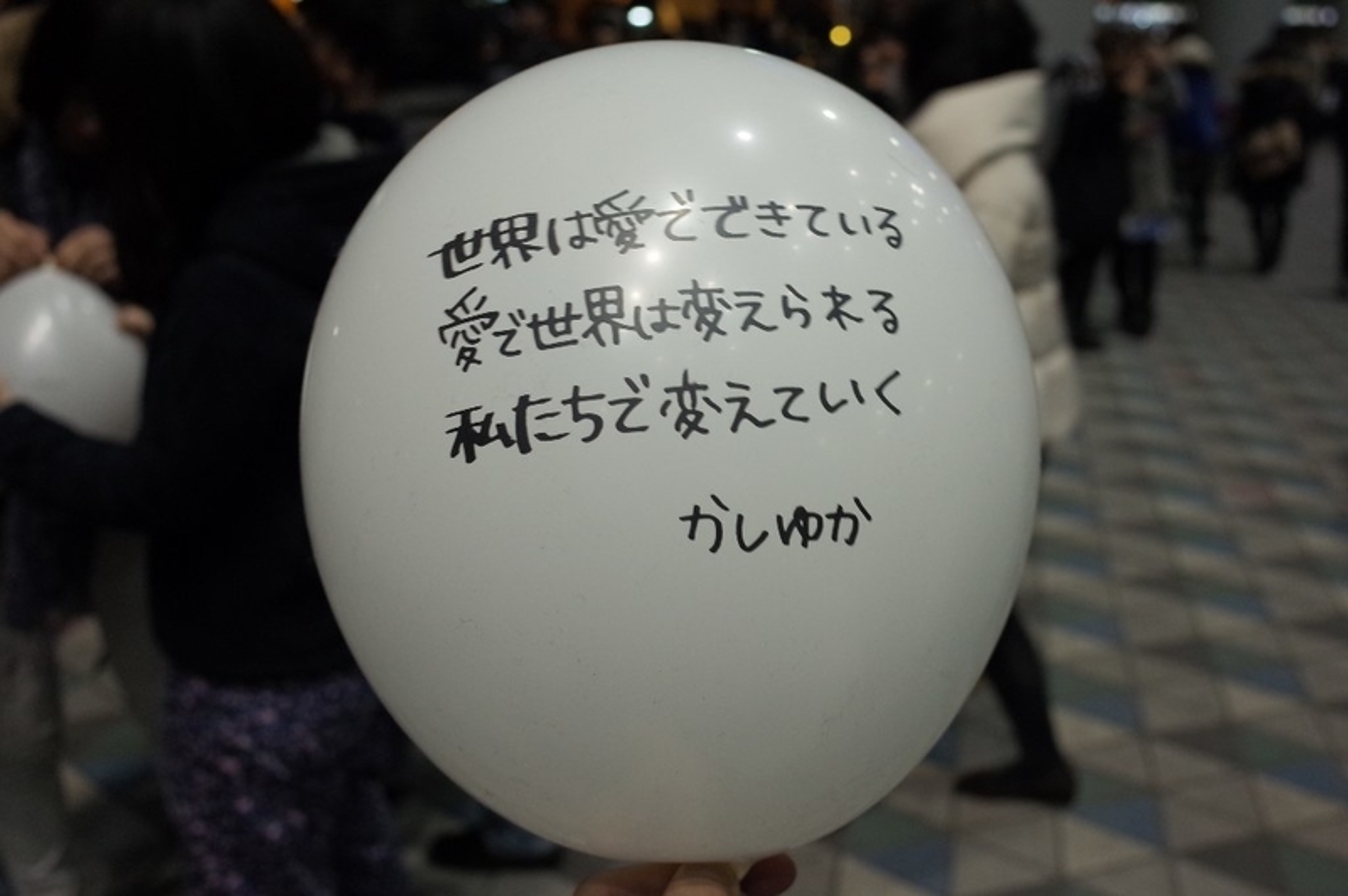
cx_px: 674
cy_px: 448
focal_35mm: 28
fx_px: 1048
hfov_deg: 65.5
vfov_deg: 46.3
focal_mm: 18.3
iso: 640
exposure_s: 1/40
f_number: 4
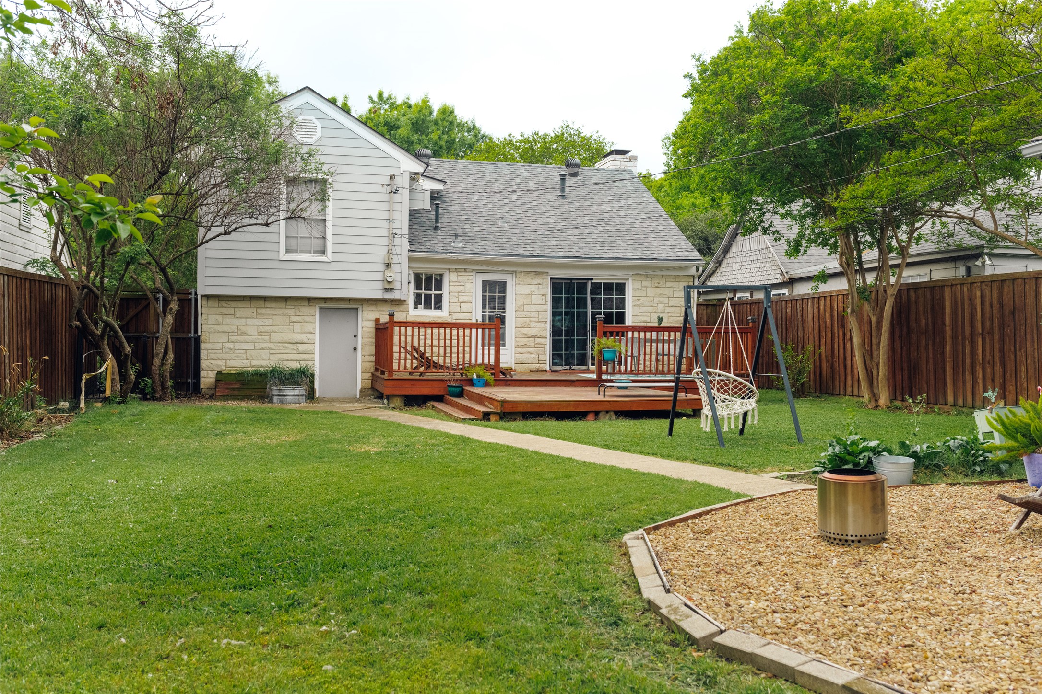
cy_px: 347
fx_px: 1013
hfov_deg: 54.4
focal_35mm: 35
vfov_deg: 37.9
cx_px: 521
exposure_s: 1/1000
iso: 1000
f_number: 5.6
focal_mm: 35
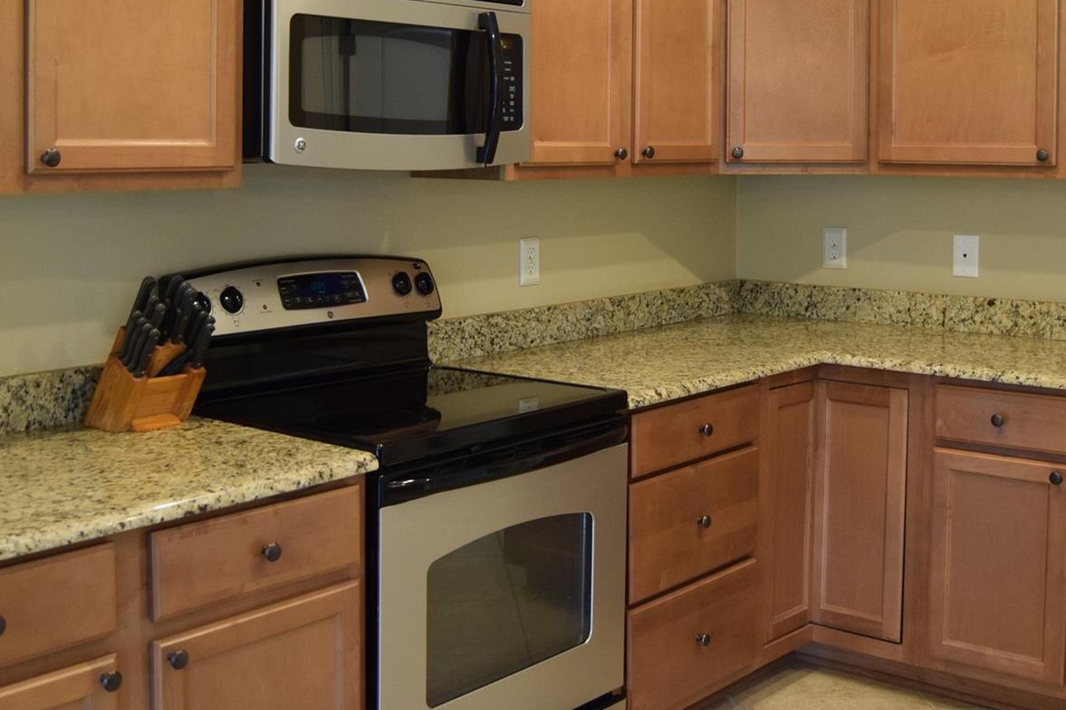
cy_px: 190
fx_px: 1391
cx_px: 529
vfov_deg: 28.3
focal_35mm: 47
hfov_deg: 41.9
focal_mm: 18
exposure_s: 1/60
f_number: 3.5
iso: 1100
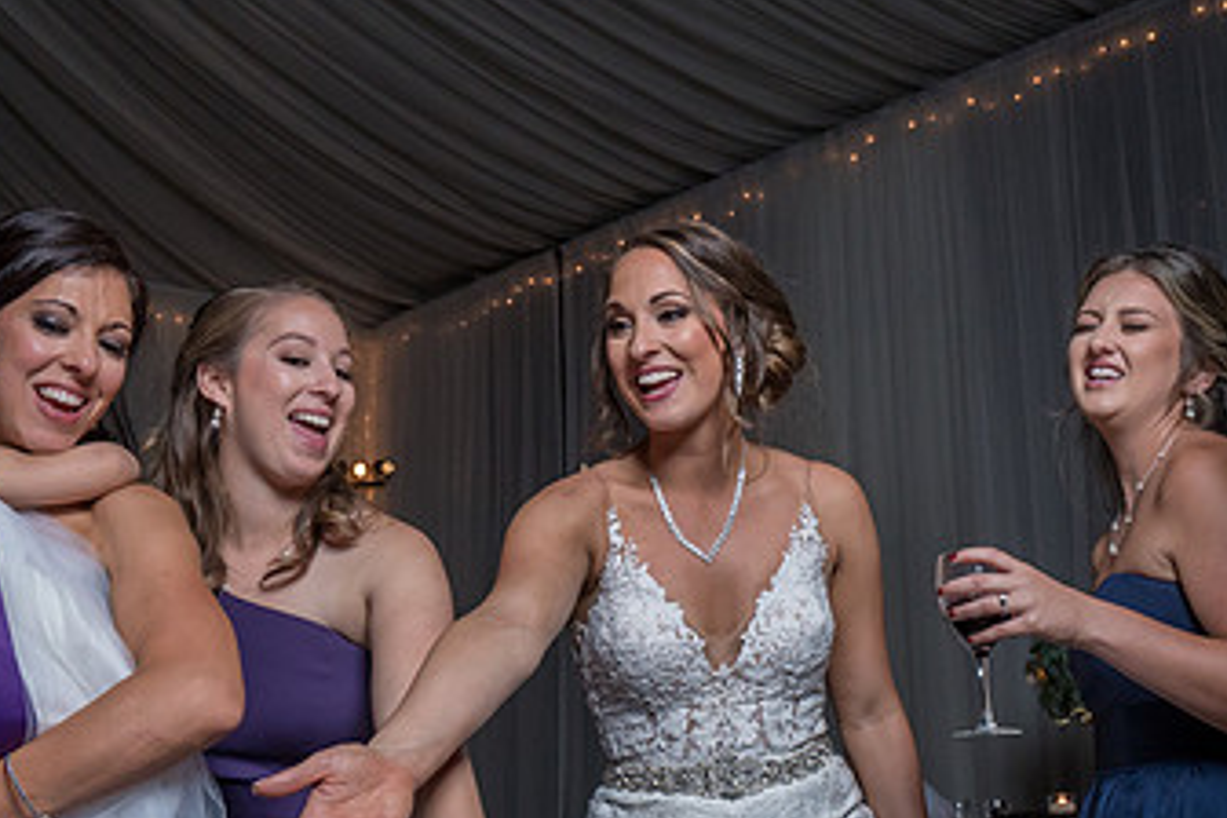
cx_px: 741
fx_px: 1500
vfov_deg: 30.4
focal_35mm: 44
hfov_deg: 44.3
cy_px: 498
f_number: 5.6
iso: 2000
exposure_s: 1/200
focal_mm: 19
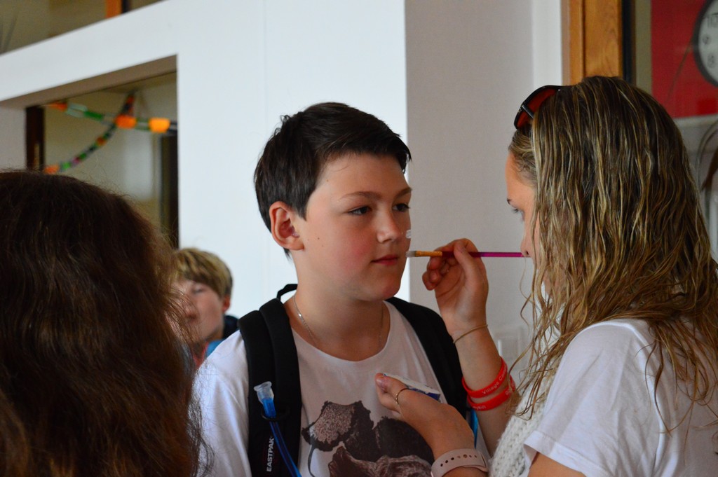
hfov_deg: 29.9
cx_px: 359
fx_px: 1345
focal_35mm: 68
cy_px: 238
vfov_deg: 20.1
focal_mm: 45
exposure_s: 1/200
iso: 3200
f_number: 5
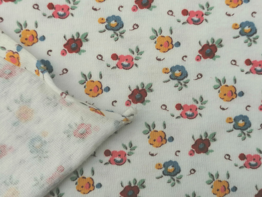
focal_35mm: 48
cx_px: 131
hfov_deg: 39.7
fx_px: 363
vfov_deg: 30.3
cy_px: 98
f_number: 1.8
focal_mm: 4.75
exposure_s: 1/3413
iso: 50
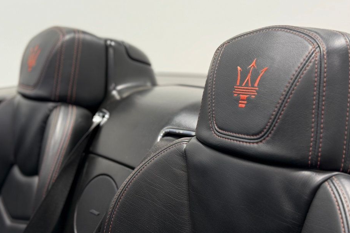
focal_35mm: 56
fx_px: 544
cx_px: 157
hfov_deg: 35.6
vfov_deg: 24.2
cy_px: 103
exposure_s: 1/212
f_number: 1.78
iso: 64
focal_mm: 6.76
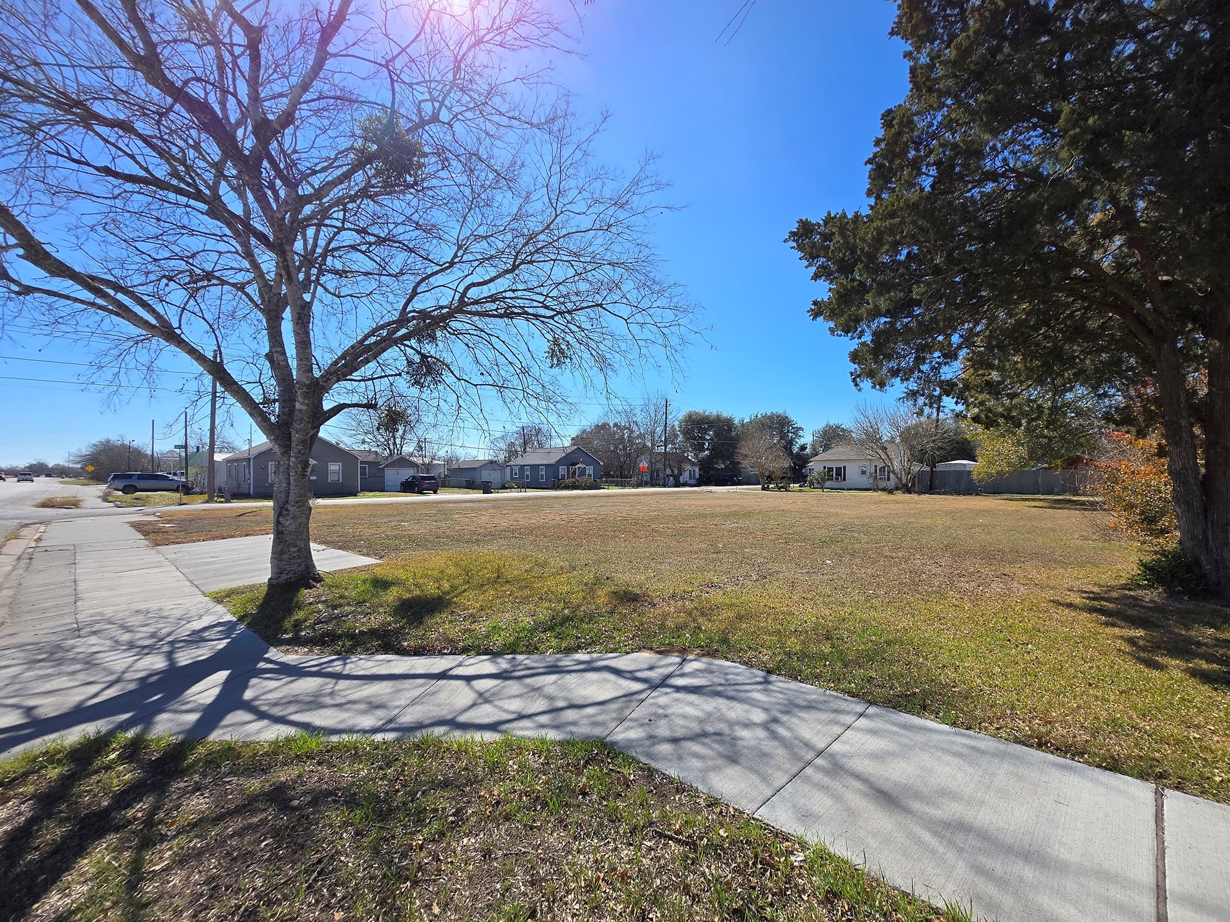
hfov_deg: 101.9
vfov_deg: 85.6
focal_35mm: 14
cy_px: 477
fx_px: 497
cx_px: 653
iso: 25
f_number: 2.2
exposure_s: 1/1154
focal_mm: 1.7
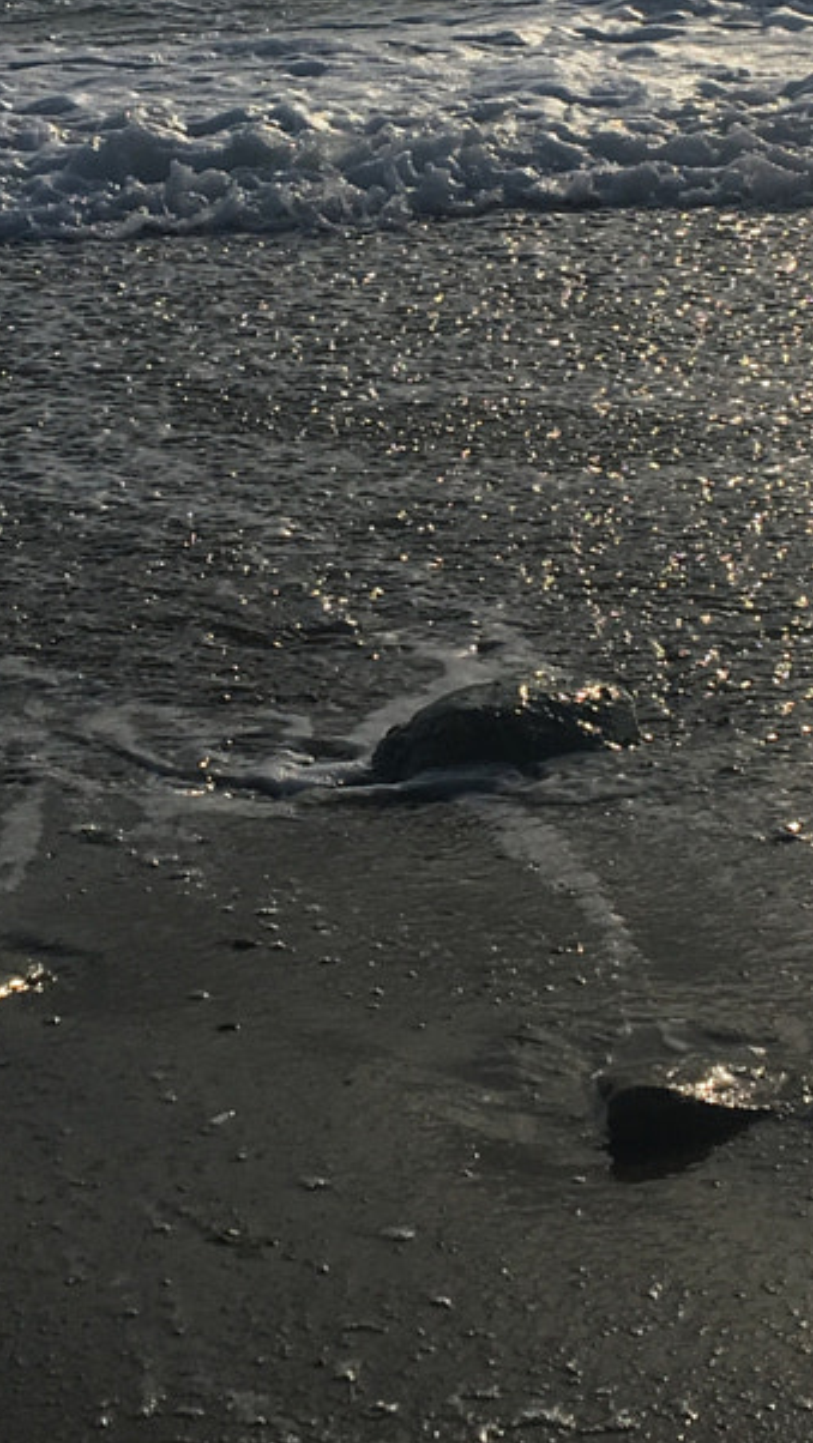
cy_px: 338
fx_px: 3217
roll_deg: +1.4
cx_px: 331
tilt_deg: -12.5
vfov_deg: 25.0
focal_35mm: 84
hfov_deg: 14.4
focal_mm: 4.15
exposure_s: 1/5917
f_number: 2.2
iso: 25
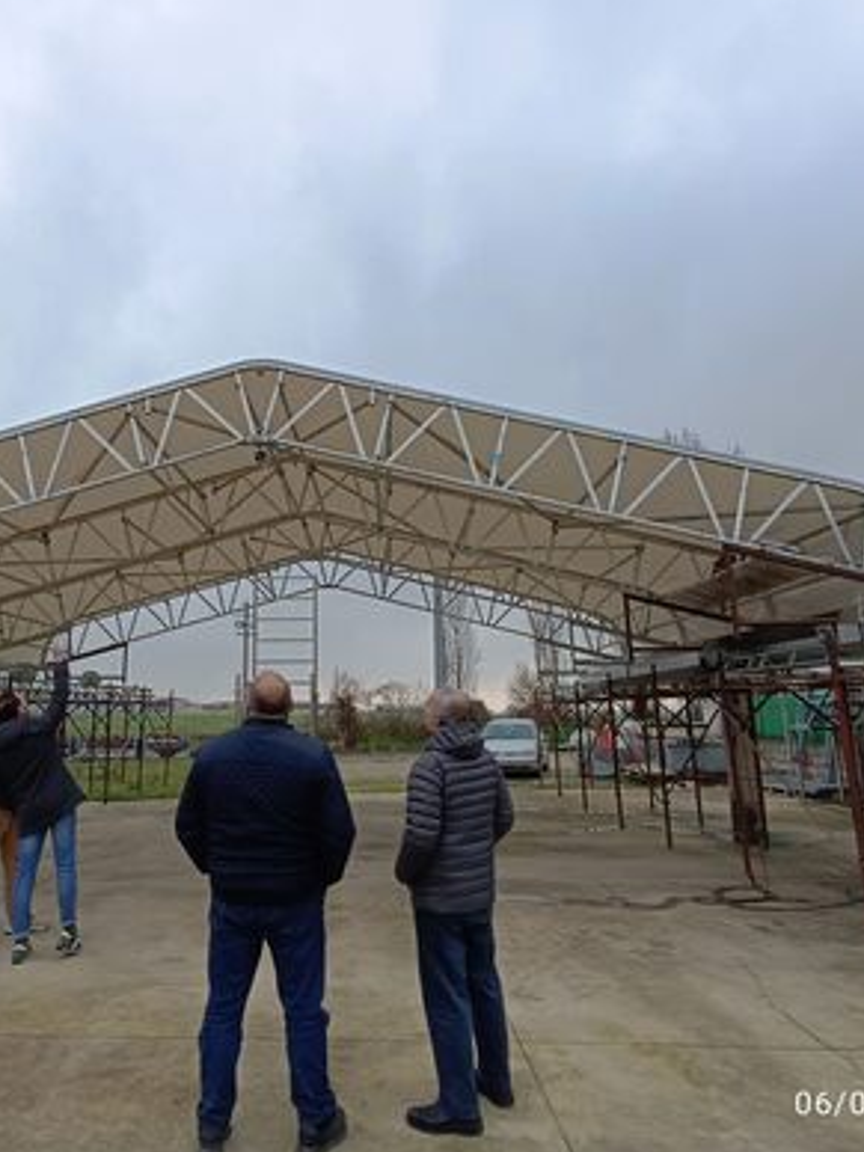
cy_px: 570
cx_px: 352
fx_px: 732
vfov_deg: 76.4
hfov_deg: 60.6
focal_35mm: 22
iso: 50
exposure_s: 1/380
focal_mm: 1.66
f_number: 2.2
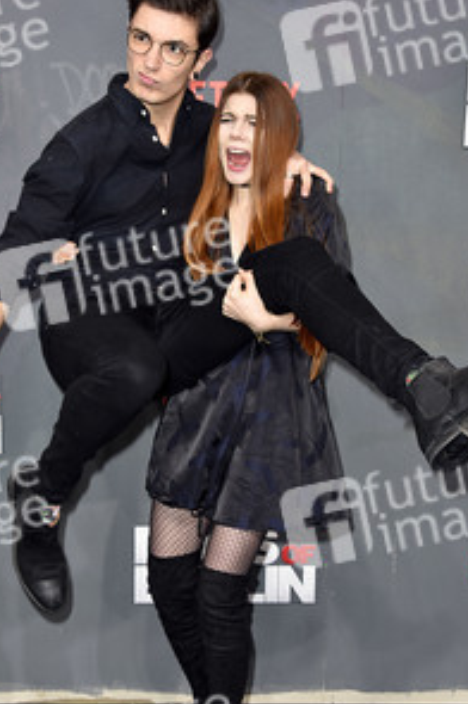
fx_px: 1270
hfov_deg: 20.8
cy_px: 394
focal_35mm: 65
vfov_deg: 31.0
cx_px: 186
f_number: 5.6
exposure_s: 1/200
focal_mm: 48
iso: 320
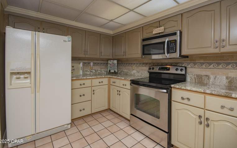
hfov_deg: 97.8
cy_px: 66
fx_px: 103
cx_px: 119
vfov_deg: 71.0
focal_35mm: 16
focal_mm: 10
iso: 200
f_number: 8
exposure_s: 1/60
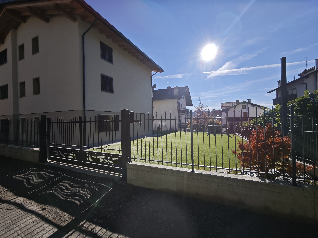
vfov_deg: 85.7
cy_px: 119
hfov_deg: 102.1
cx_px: 159
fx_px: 129
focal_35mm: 14
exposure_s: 1/940
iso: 50
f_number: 2.2
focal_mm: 2.16
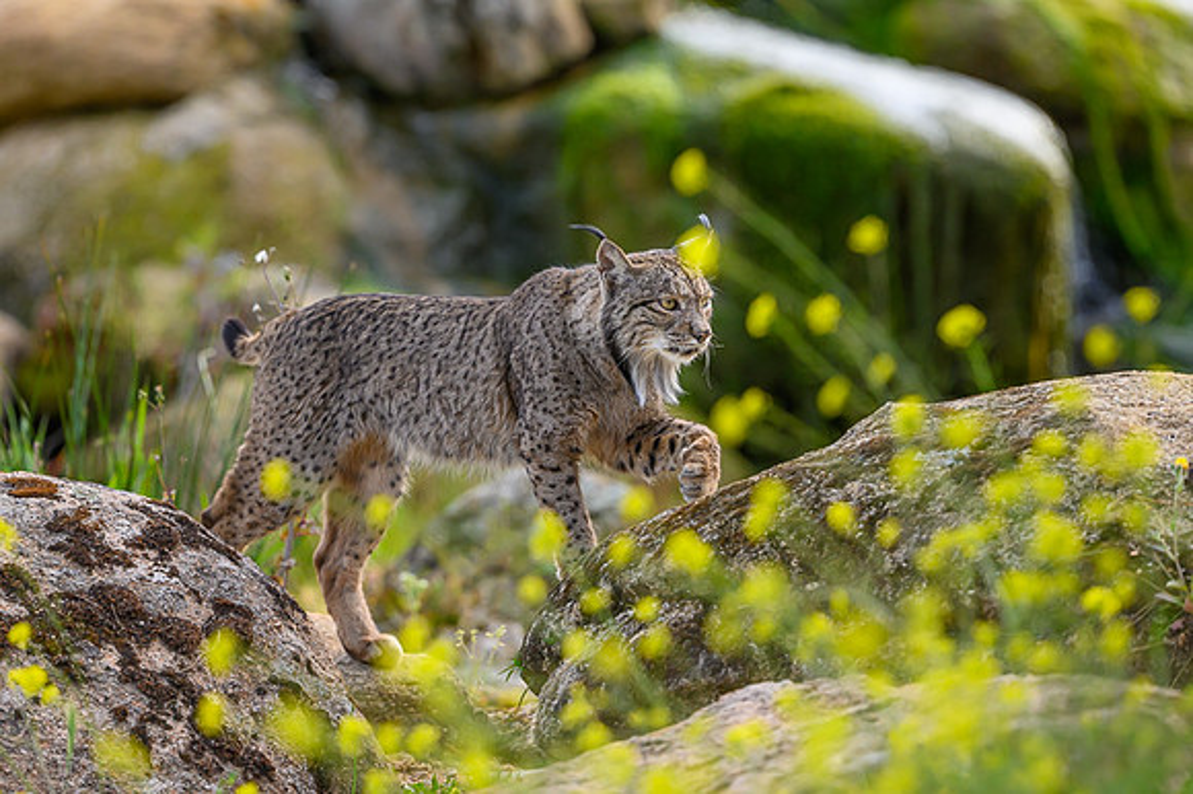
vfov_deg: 3.0
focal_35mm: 453
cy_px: 422
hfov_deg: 4.6
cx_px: 593
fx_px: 15004
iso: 800
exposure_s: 1/2000
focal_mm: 400
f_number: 4
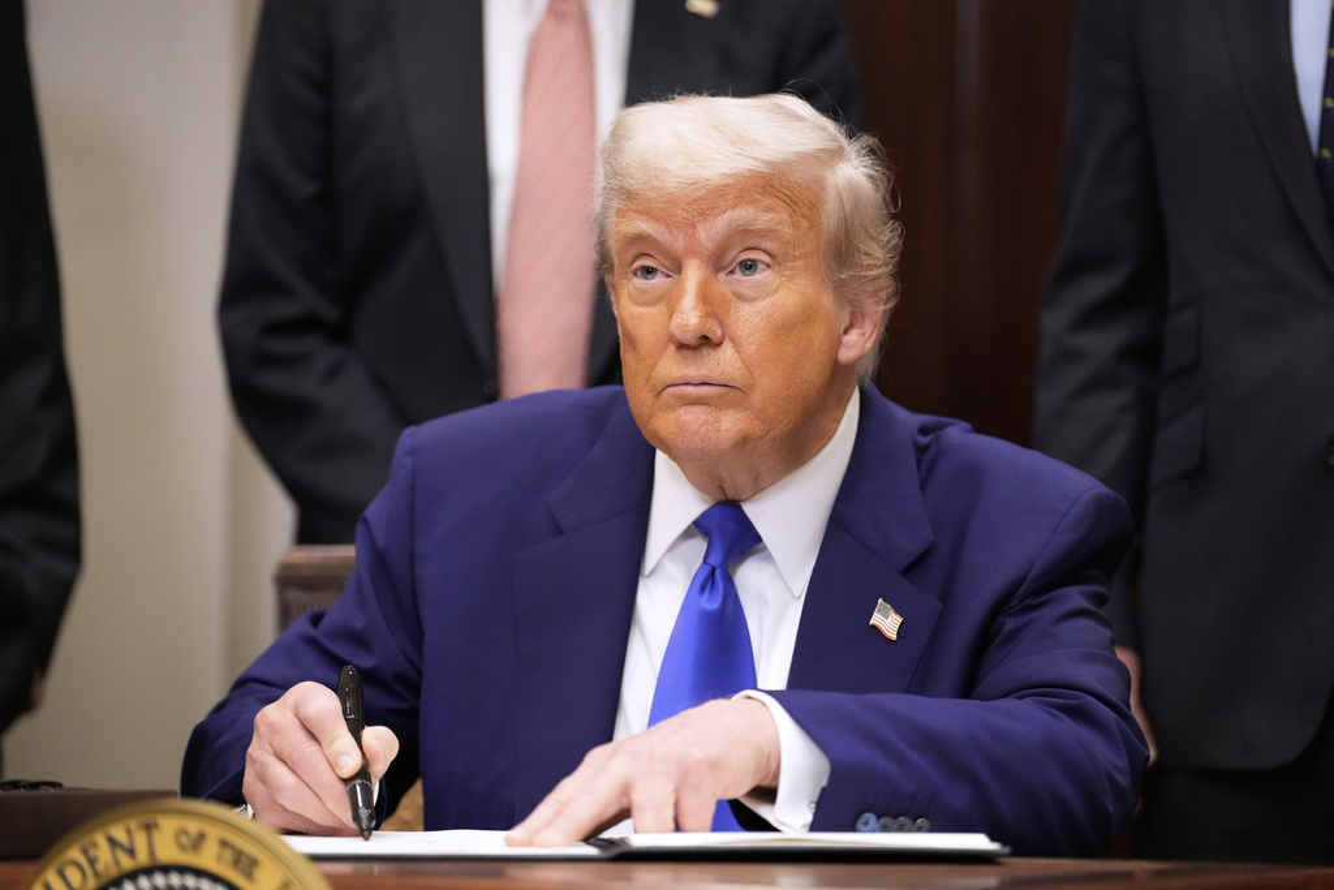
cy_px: 445
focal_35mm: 151
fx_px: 5596
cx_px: 667
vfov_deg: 9.1
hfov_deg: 13.6
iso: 5000
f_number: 2.8
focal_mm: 151
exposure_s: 1/400
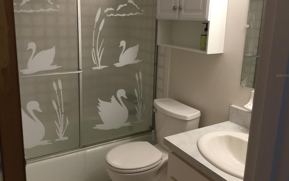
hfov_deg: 58.1
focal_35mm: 33
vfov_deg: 38.2
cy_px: 75
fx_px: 260
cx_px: 144
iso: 64
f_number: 2.4
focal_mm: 3.3
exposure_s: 1/30
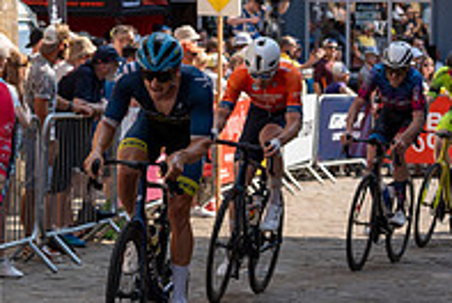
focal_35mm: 171
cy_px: 47
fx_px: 2150
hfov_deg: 11.8
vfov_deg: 8.0
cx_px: -42
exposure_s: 1/500
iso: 100
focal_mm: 55
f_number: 3.5
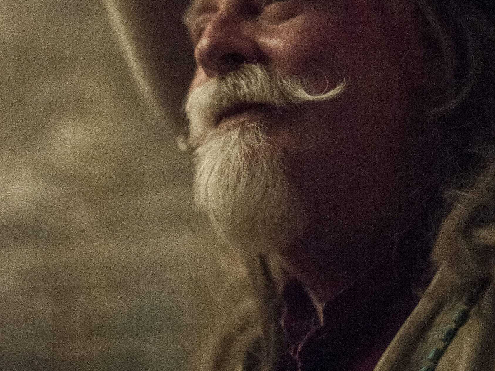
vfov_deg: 19.8
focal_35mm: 73
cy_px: 32
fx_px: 1044
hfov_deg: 26.7
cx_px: 245
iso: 6400
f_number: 1.8
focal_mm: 50
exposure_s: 1/50
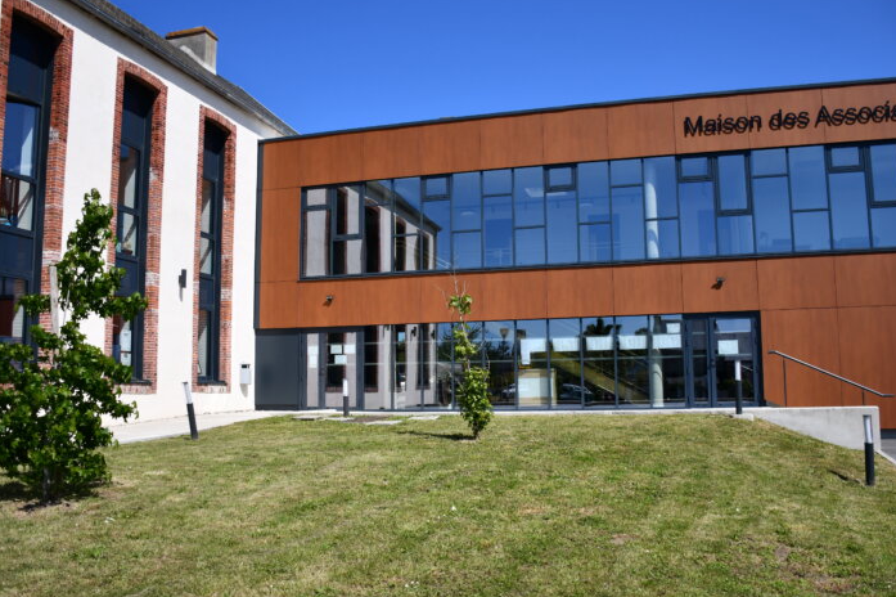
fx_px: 771
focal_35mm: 31
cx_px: 470
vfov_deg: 42.3
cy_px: 294
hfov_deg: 60.3
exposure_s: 1/4000
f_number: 3.5
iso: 250
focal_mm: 18
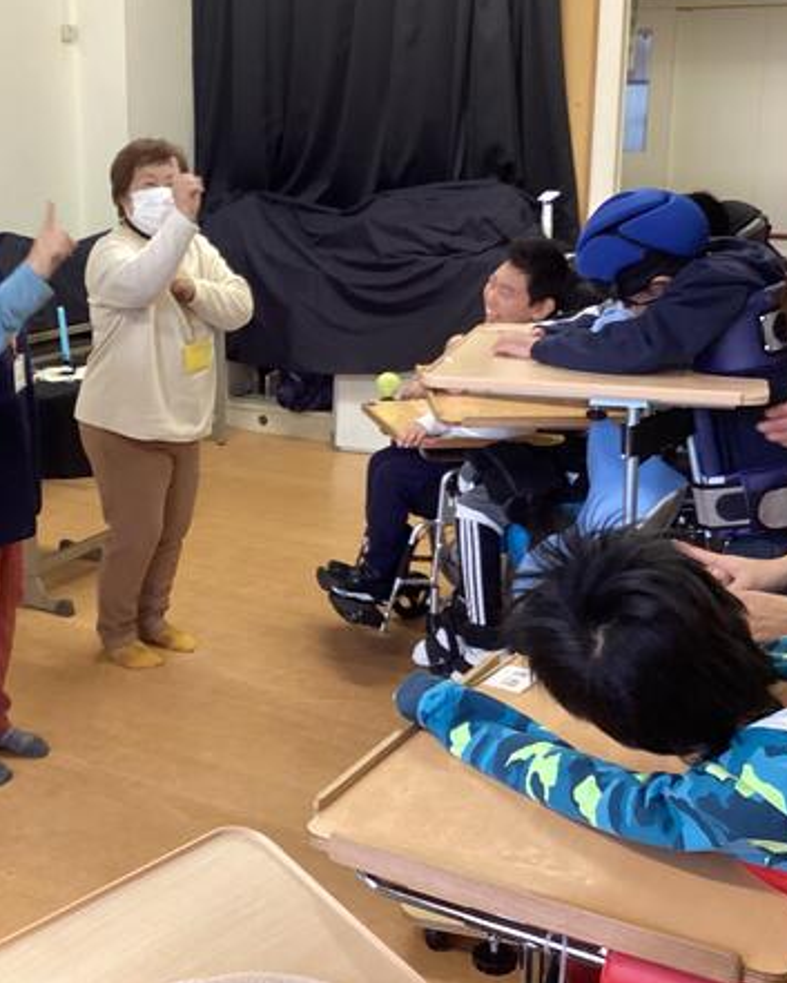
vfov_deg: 38.7
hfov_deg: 31.0
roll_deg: +0.7
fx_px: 1397
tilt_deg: -14.8
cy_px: 431
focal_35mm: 48
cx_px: 207
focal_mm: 3.3
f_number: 2.4
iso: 200
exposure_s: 1/60
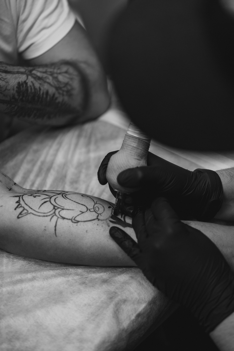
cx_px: 117
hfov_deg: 29.9
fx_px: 439
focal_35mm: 45
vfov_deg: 43.6
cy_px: 176
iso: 250
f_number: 1.8
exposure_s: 1/200
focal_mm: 45
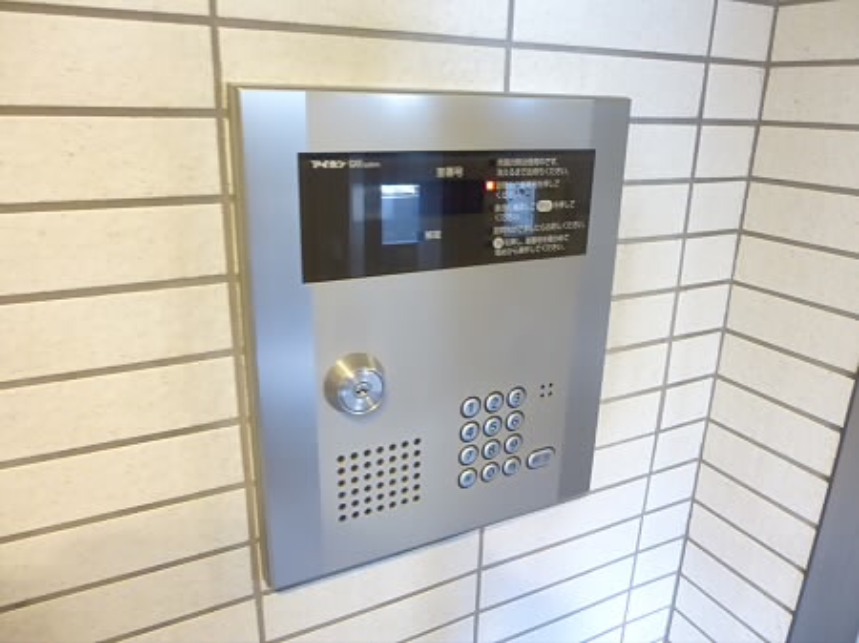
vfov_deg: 54.8
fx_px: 620
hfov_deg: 69.4
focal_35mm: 25
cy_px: 322
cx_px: 430
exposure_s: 1/8
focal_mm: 4.5
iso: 640
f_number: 3.1
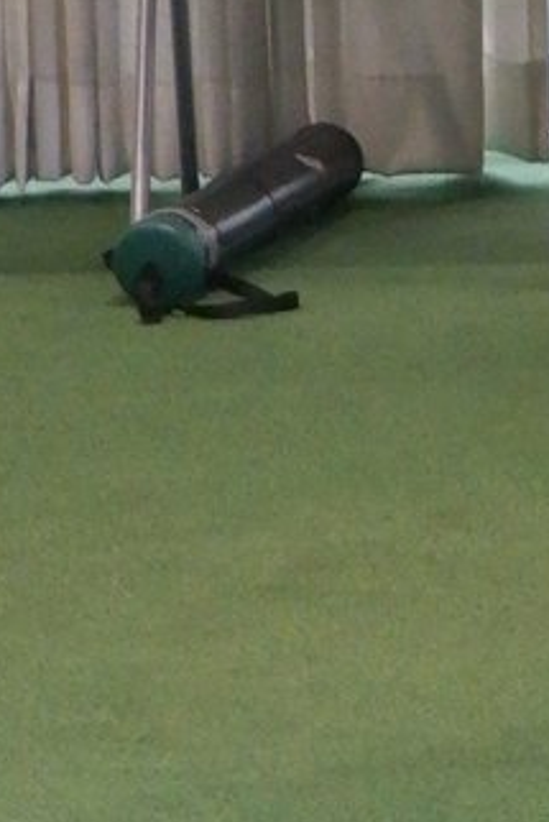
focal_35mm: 423
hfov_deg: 3.2
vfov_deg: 4.8
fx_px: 9665
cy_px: -526
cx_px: 1611
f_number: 5.6
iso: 4000
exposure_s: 1/80
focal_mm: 45
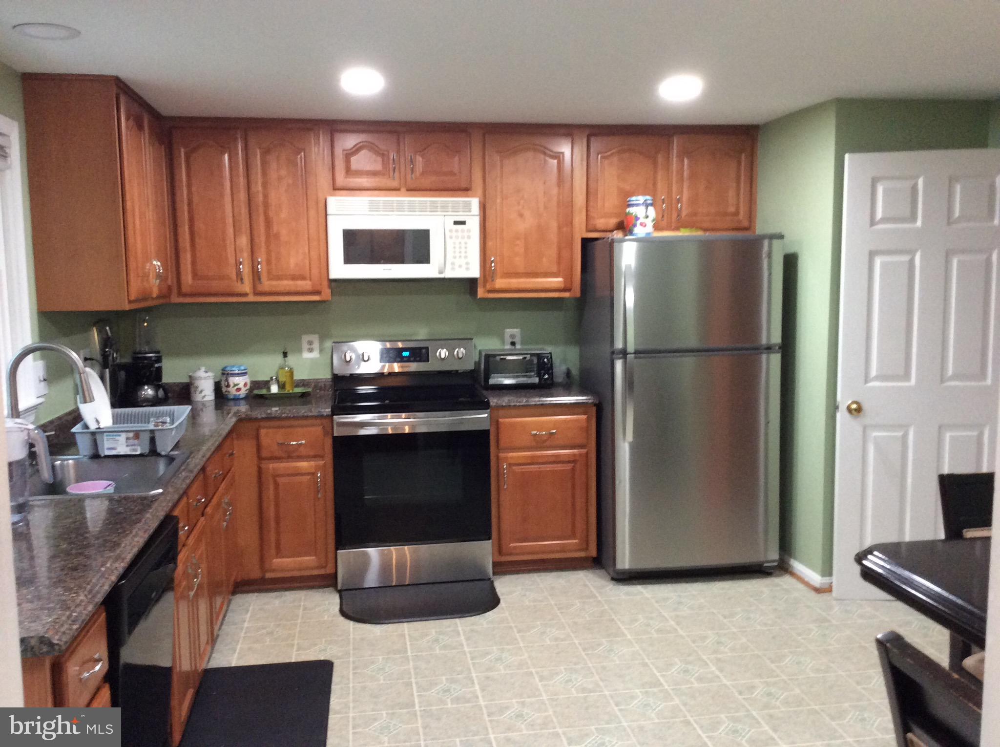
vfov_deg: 44.0
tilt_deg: -5.5
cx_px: 500
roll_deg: +2.0
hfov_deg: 56.9
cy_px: 374
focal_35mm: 32
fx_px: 923
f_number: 2.4
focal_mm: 3.3
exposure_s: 1/24
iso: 160
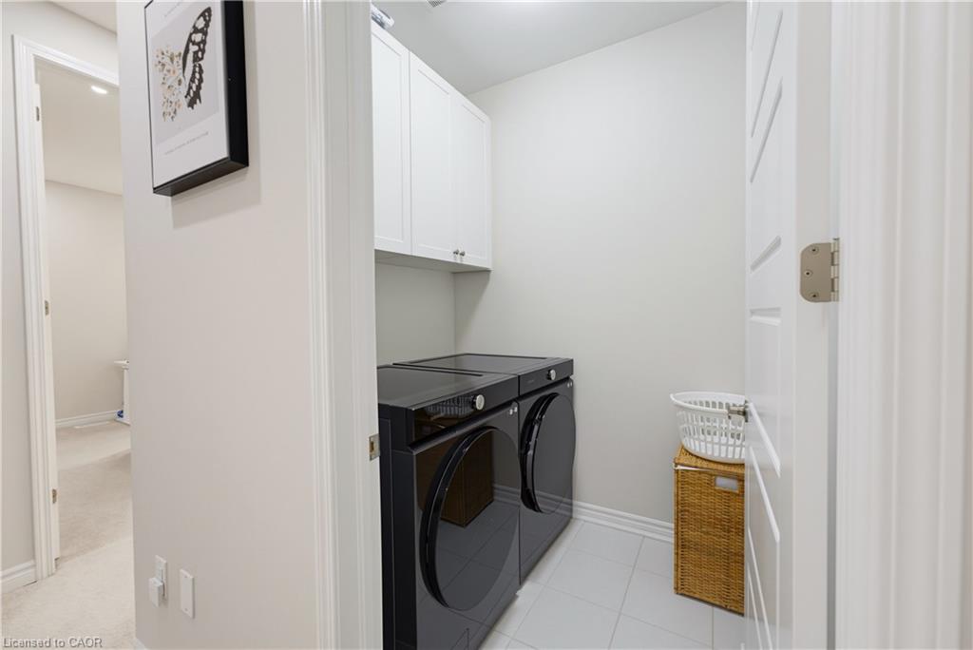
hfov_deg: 104.2
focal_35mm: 14
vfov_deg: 81.3
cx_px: 486
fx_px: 379
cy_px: 325
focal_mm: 14
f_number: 8
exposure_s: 1/5
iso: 800
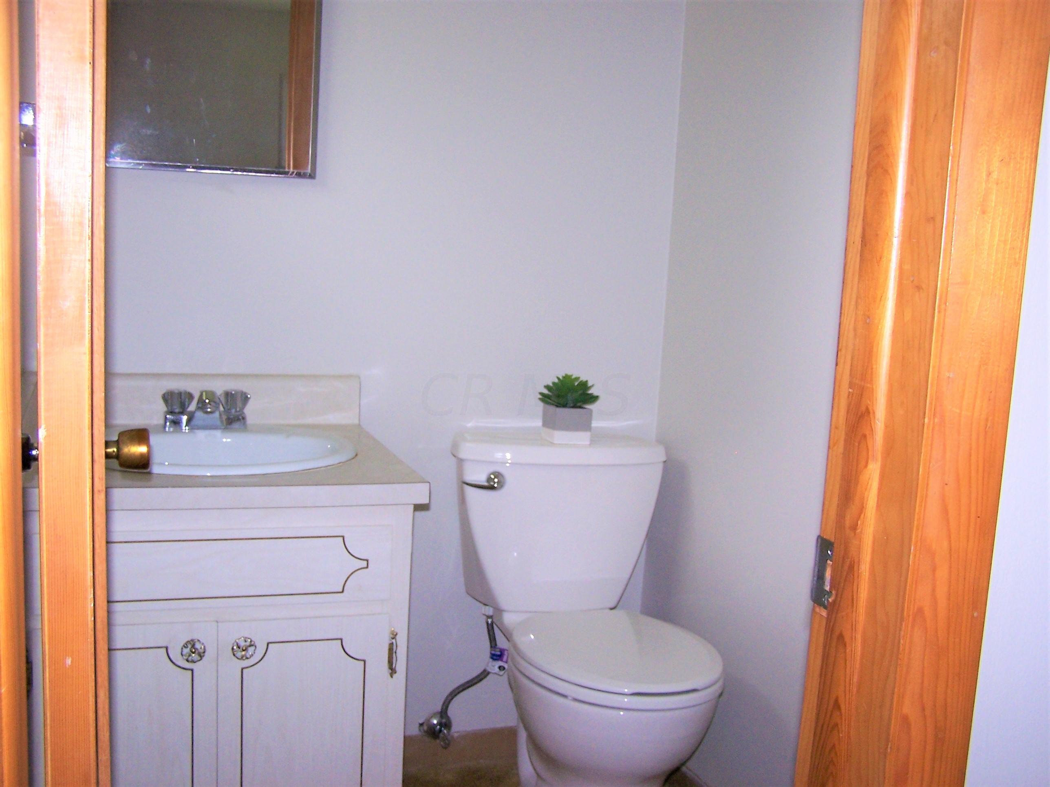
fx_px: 1153
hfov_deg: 49.0
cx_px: 525
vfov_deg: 37.7
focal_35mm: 38
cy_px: 394
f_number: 2.8
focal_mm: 6.3
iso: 140
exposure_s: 1/60
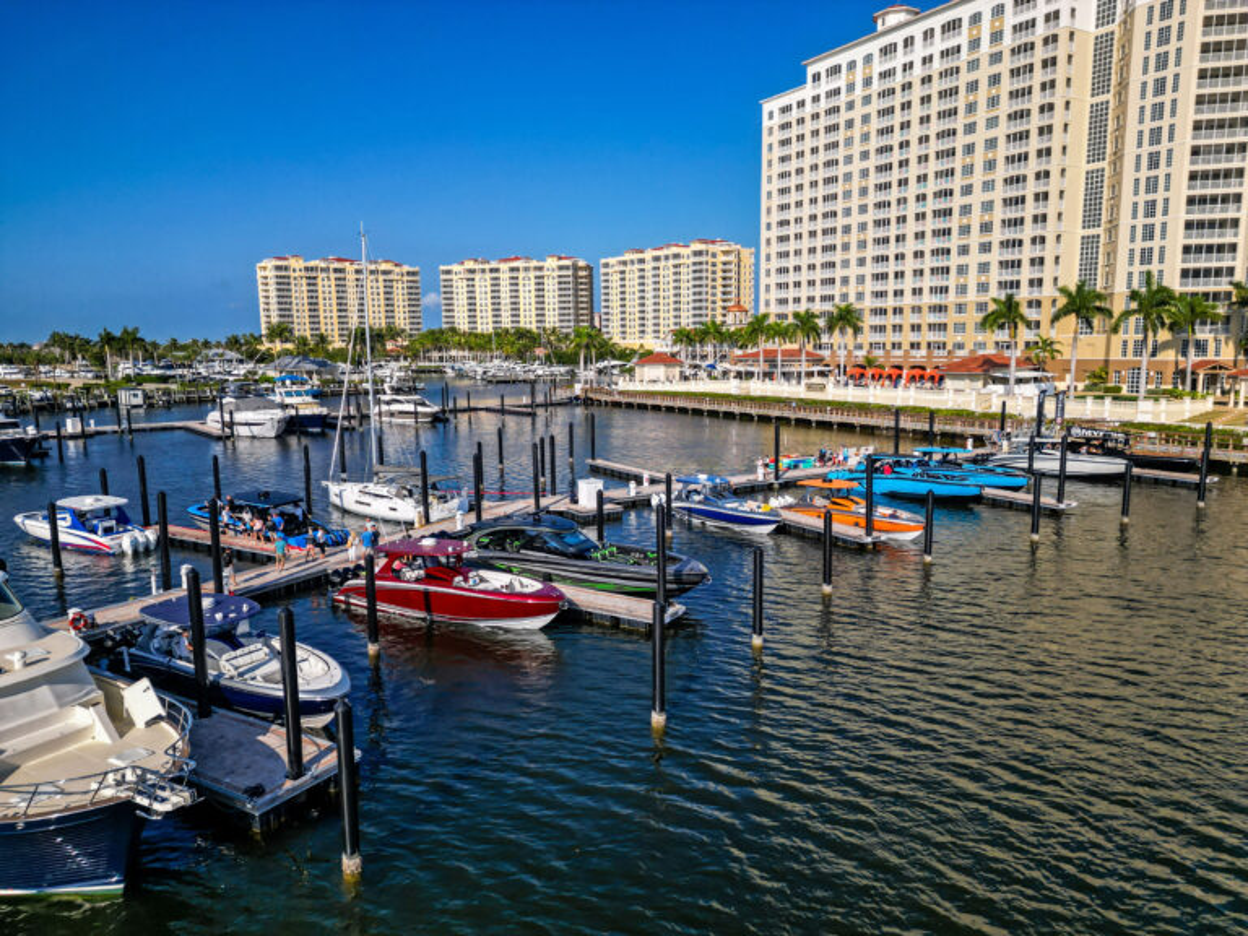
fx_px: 865
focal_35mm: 24
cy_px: 468
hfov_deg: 71.6
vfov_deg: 56.8
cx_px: 624
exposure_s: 1/30
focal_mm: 6.72
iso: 100
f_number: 1.7
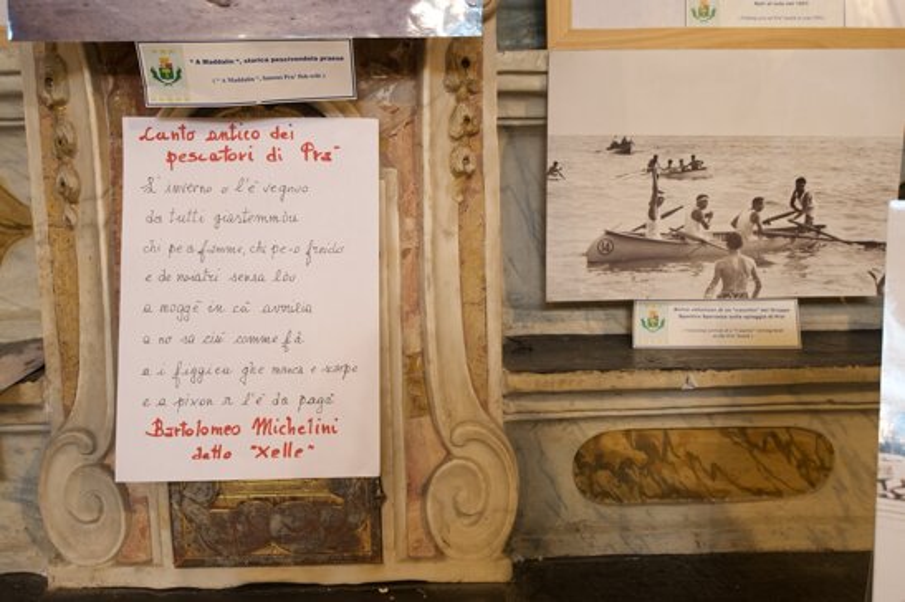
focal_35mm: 35
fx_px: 879
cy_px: 301
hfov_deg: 54.5
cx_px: 452
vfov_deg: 37.8
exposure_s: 1
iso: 100
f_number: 8
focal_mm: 35
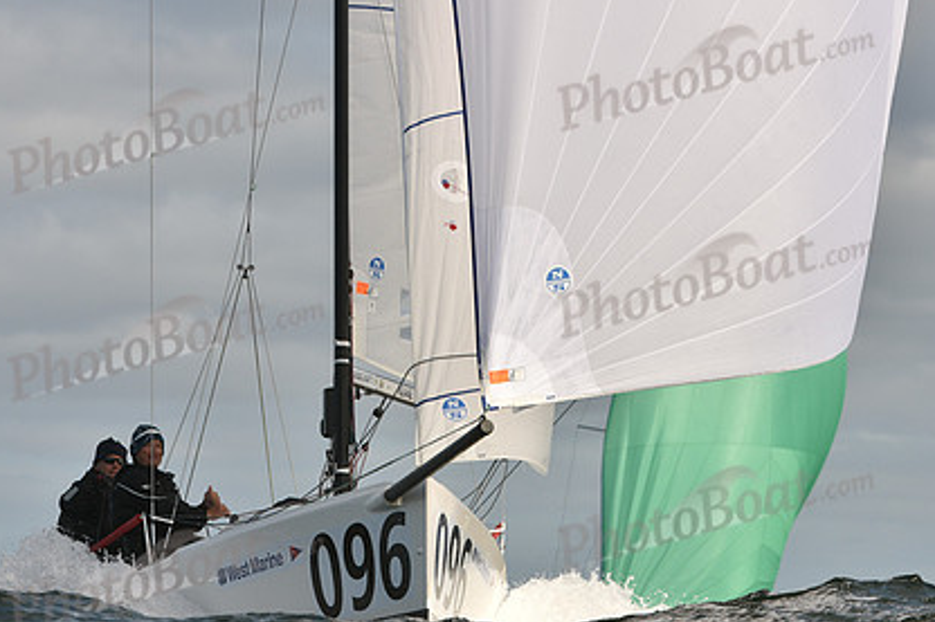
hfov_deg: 7.4
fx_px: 7243
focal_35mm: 279
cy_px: 428
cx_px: 443
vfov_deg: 4.9
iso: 320
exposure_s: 1/1250
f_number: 9
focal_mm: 200
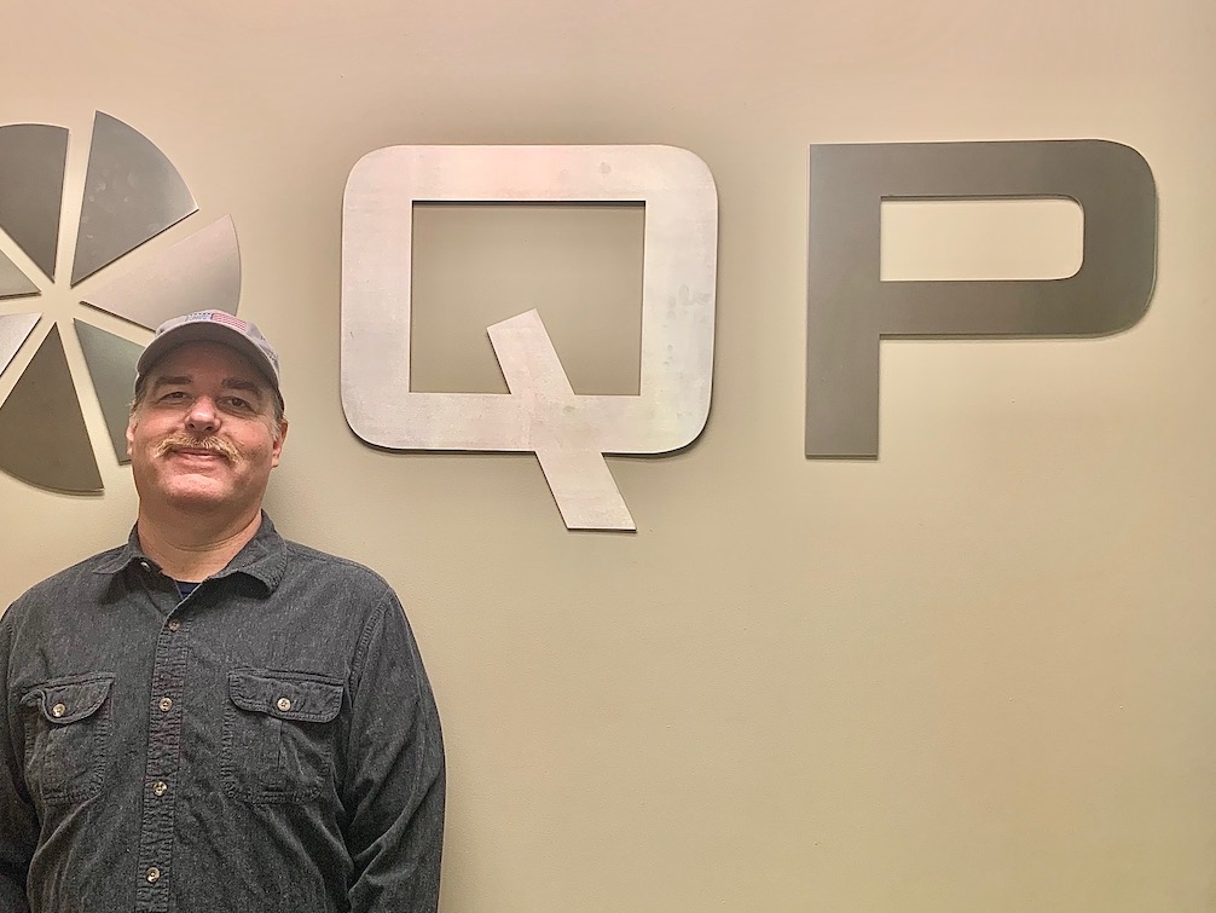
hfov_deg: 58.1
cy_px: 496
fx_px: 1089
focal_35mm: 31
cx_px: 513
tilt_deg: -1.3
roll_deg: -0.3
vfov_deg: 45.4
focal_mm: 4.25
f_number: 1.8
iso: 160
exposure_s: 1/60
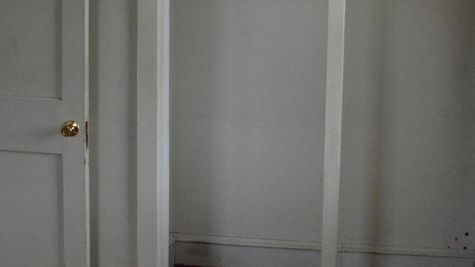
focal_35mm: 53
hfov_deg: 38.8
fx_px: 667
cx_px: 309
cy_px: 44
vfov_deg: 22.3
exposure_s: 1/200
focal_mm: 20
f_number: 8
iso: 6400
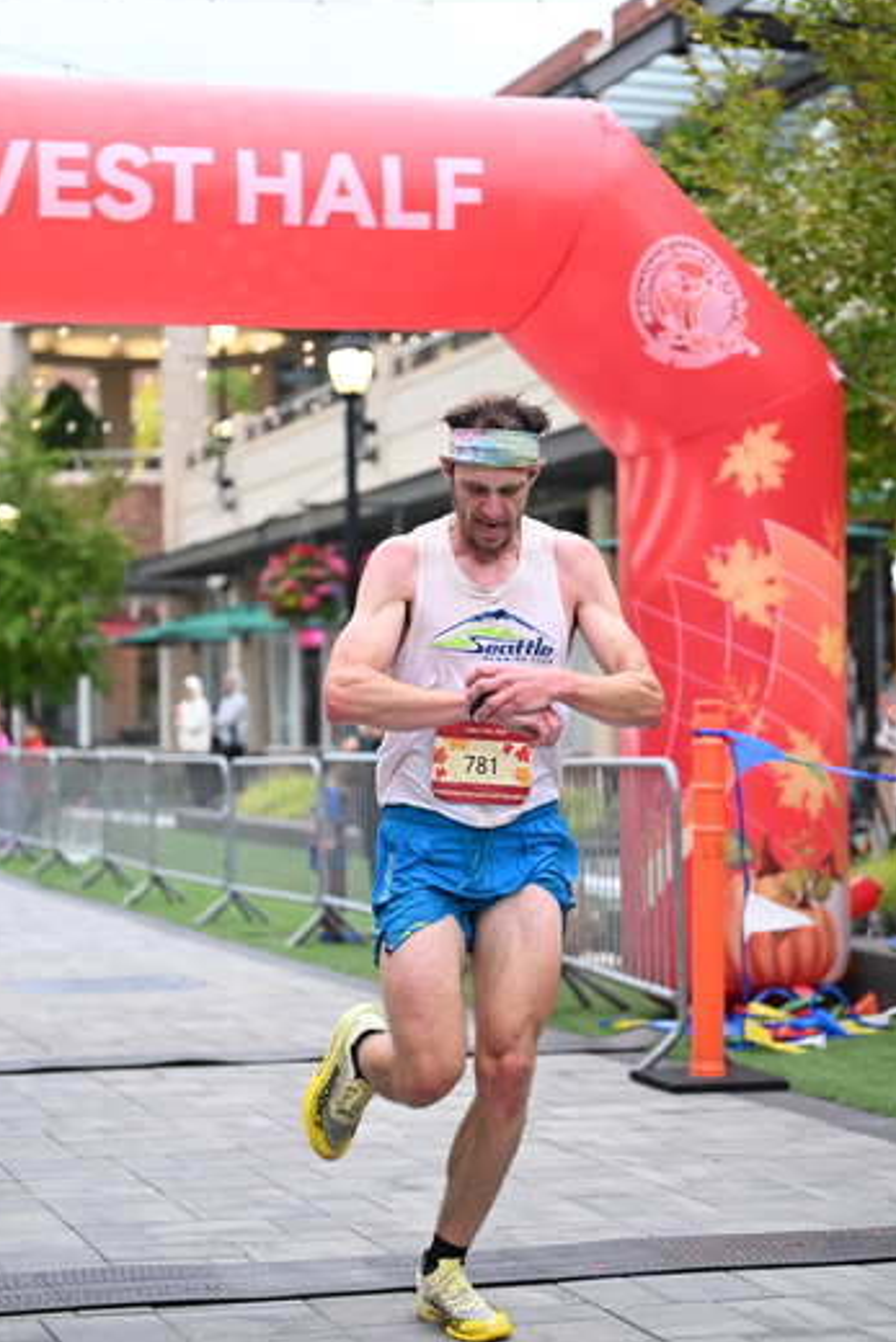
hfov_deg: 18.4
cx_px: 433
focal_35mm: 74
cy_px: 650
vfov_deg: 27.3
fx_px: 2761
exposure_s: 1/800
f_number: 2.8
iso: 1600
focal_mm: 70
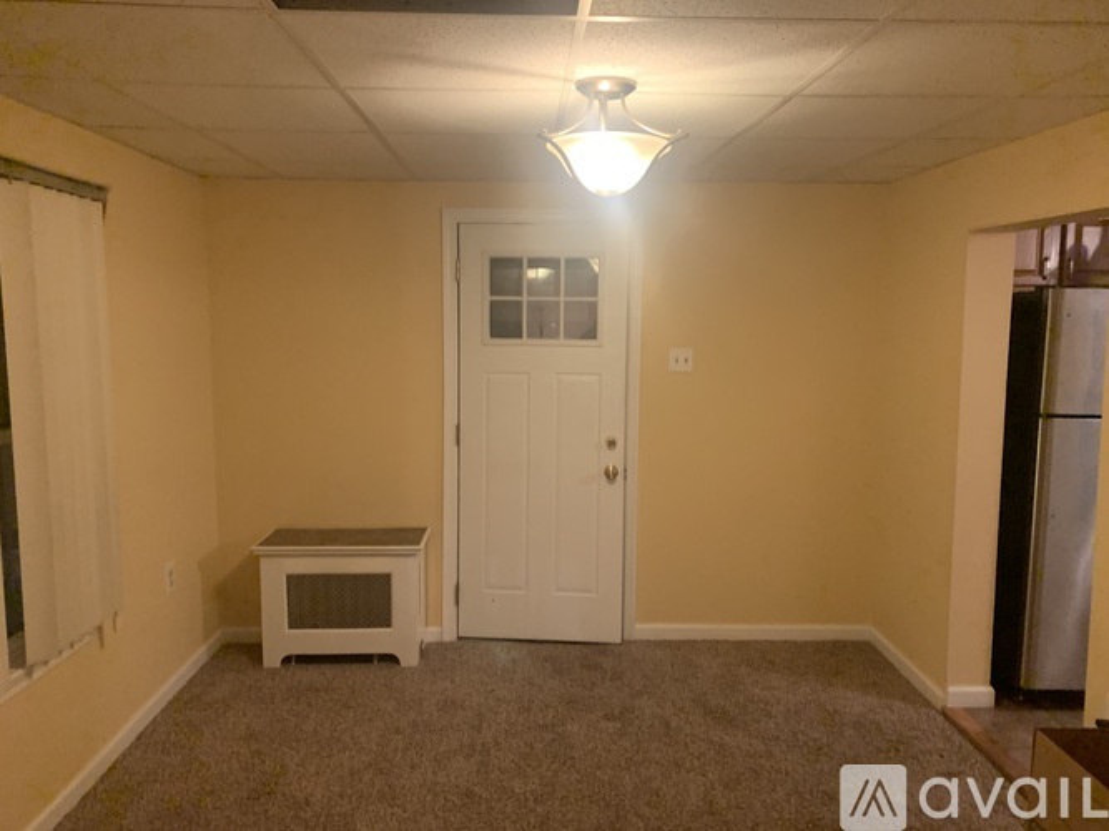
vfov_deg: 53.0
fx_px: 833
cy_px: 416
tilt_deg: -4.9
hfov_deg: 67.3
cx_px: 554
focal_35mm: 26
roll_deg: +1.2
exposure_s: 1/40
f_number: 1.8
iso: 400
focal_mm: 4.25
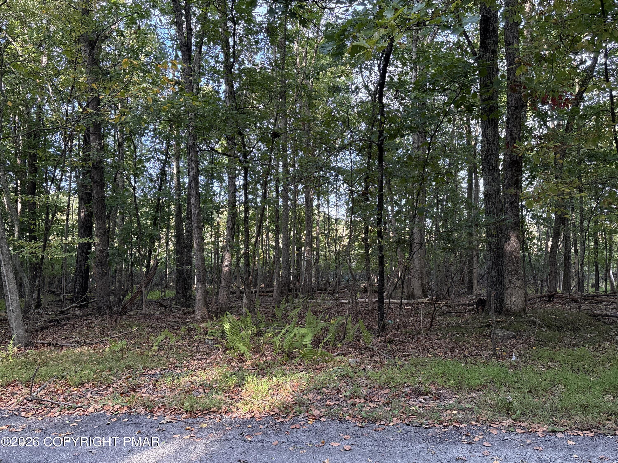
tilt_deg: +1.0
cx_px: 309
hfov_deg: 67.3
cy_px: 232
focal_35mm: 26
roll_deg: +0.5
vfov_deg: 53.1
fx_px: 464
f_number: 1.6
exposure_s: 1/114
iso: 125
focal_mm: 5.96
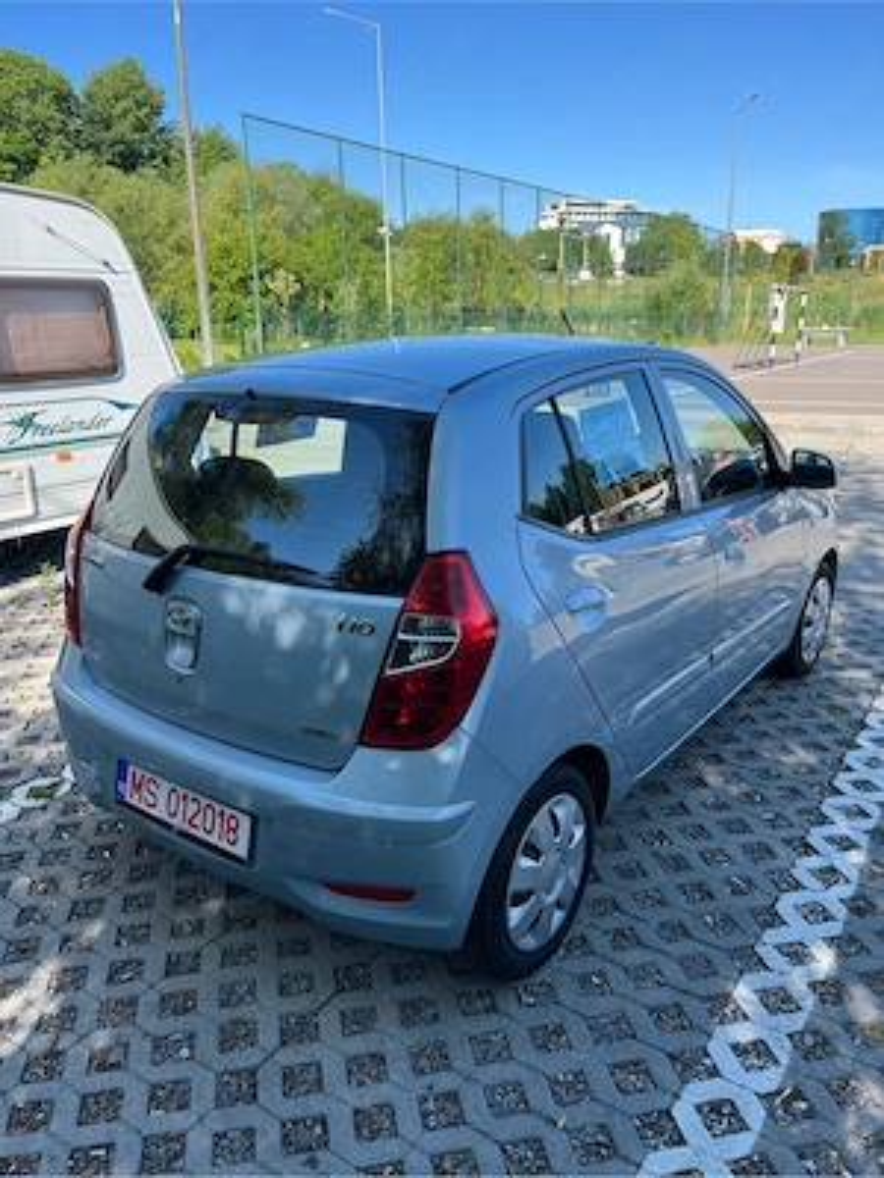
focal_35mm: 26
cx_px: 442
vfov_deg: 67.3
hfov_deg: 53.1
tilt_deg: -16.4
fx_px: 885
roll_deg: +2.6
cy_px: 589
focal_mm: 5.1
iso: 50
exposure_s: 1/975
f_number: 1.6
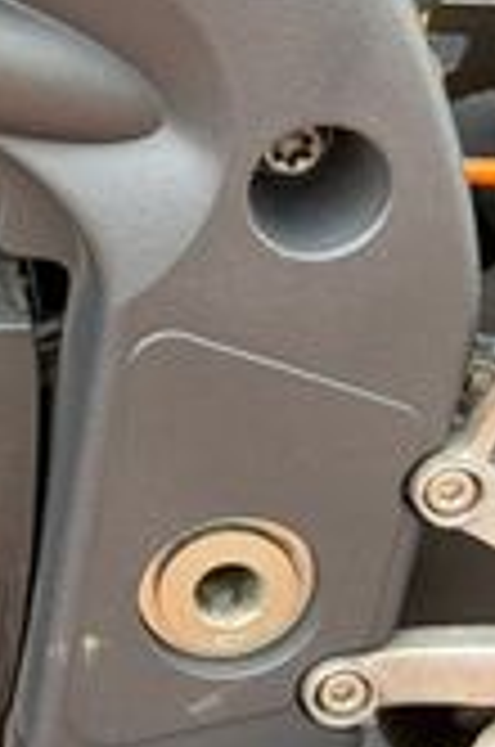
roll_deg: -0.9
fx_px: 3997
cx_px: -760
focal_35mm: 193
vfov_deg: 10.6
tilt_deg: -6.7
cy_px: 45
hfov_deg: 6.7
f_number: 1.78
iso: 100
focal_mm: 6.76
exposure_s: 1/204
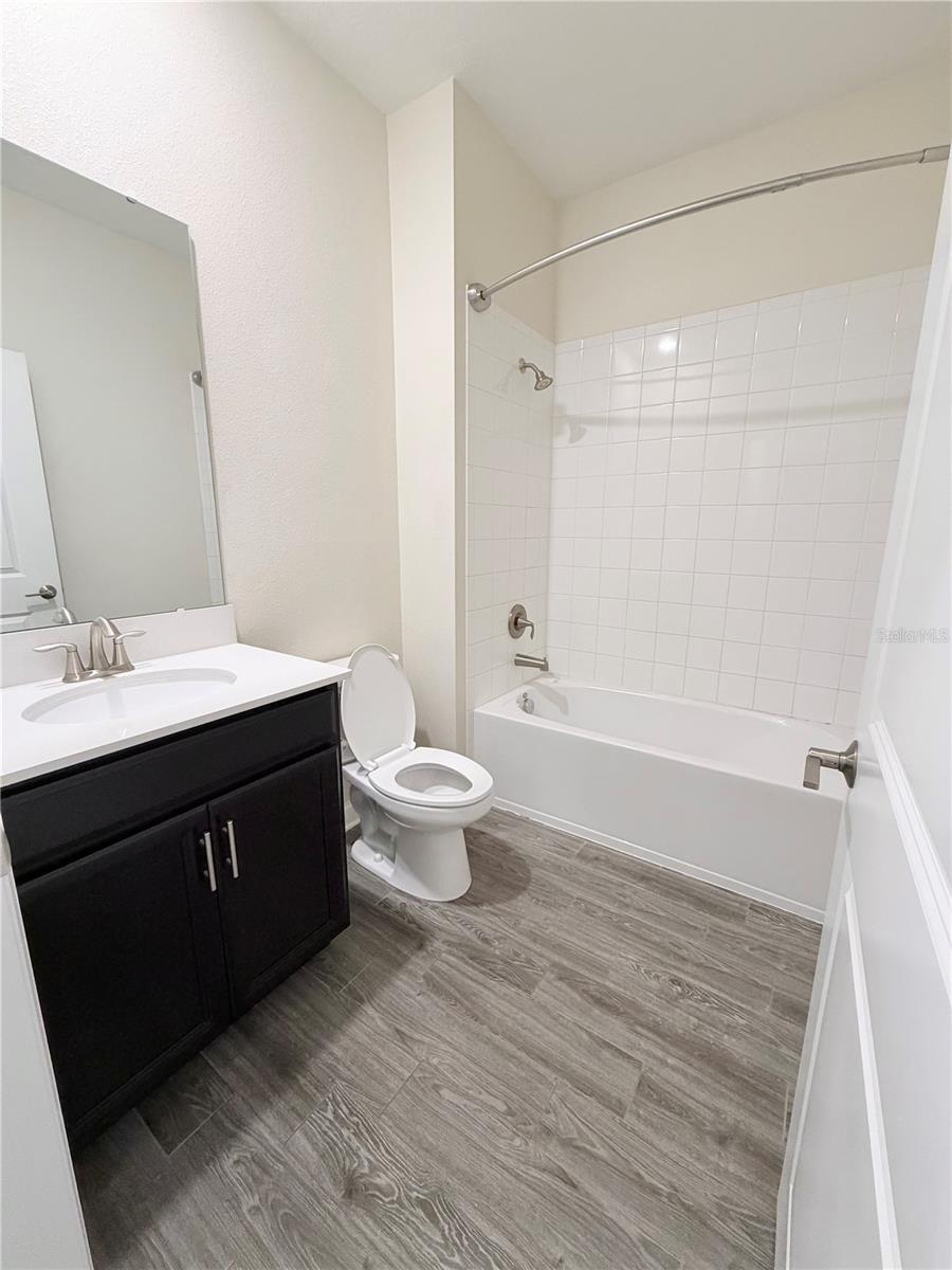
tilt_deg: -11.9
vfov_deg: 102.1
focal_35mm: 14
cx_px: 476
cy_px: 635
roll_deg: -0.6
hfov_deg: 85.7
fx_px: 513
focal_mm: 2.22
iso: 400
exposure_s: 1/60
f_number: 2.2
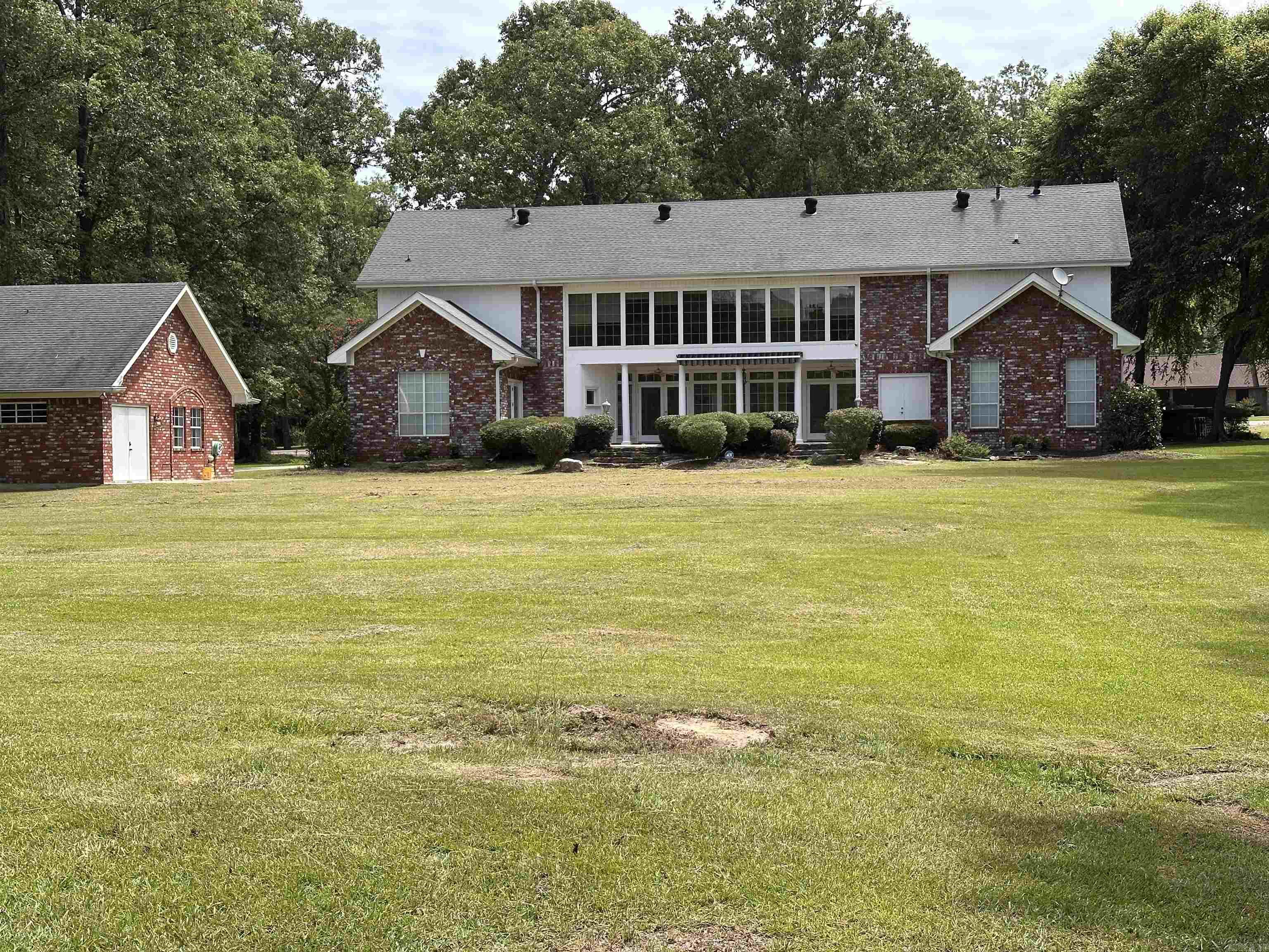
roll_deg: +0.2
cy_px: 476
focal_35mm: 48
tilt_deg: -1.2
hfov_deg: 39.7
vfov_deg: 30.3
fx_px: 1760
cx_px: 634
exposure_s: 1/1848
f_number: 1.78
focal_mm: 6.86
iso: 64
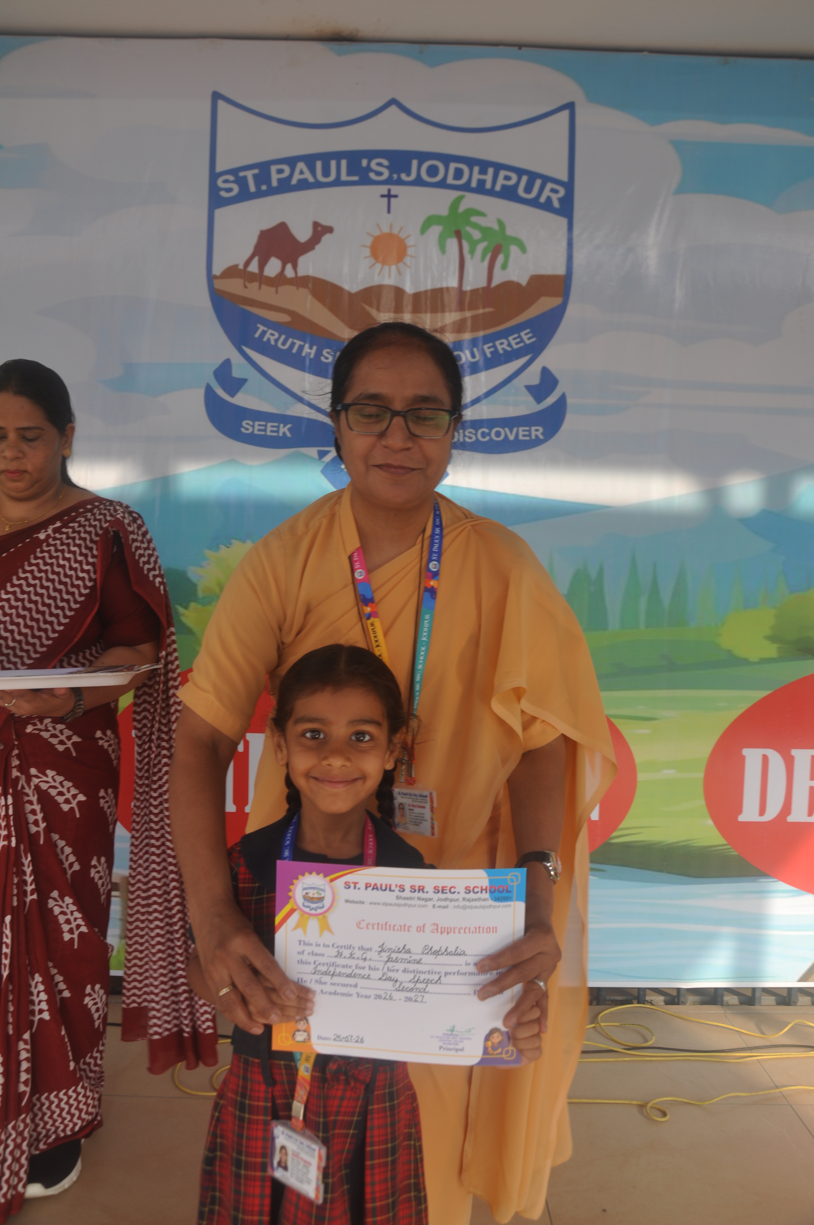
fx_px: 918
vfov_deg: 67.4
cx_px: 407
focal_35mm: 27
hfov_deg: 47.8
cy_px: 612
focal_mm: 18
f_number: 6.3
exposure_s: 1/40
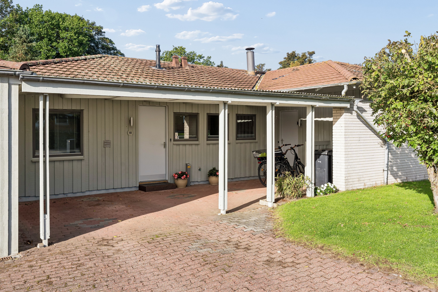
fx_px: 377
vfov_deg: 42.3
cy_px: 146
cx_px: 219
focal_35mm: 31
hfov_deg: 60.3
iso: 200
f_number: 8
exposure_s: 1/250
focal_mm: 31
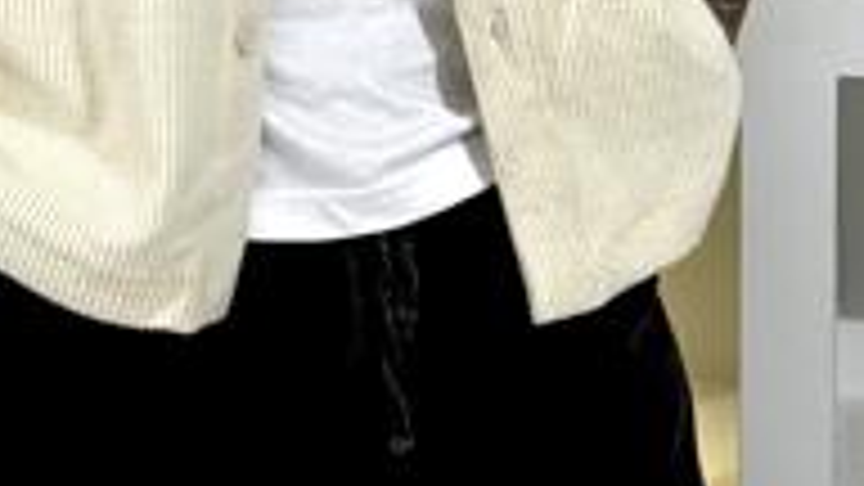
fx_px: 2910
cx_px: 270
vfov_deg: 9.1
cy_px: -418
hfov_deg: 16.8
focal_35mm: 127
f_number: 1.78
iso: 64
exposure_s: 1/100
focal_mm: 6.76
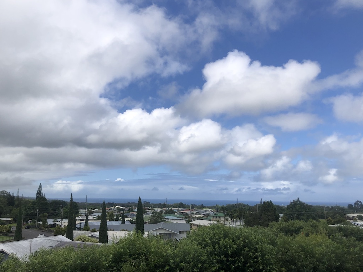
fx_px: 346
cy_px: 138
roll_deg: -0.6
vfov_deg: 43.0
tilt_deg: +9.6
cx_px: 156
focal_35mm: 33
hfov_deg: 55.1
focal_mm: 4
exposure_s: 1/3745
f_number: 1.8
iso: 20
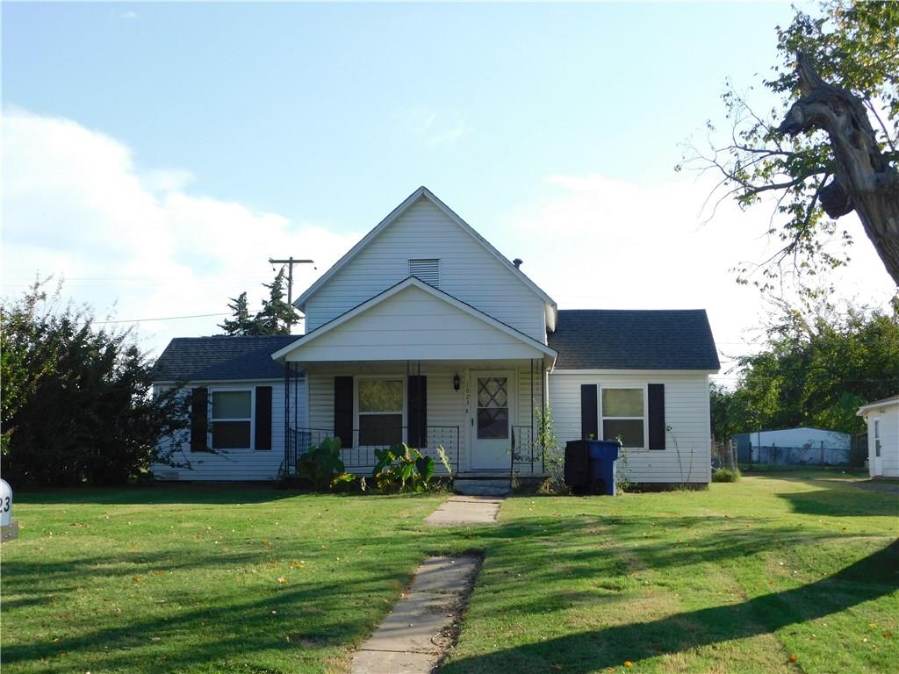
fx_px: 1169
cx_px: 450
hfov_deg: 42.1
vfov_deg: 32.2
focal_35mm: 45
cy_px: 337
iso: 125
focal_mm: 8
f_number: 3.7
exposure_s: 1/640
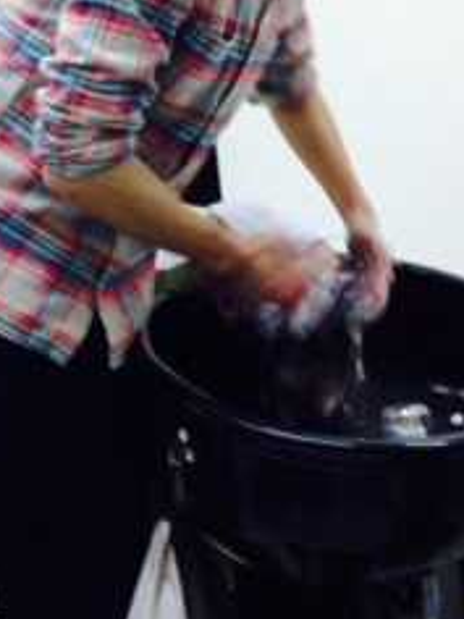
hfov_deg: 23.2
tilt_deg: -12.2
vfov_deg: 30.3
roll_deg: +0.0
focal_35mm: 63
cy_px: 168
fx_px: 1126
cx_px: 157
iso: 64
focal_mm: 4.12
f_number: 2.4
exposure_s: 1/20
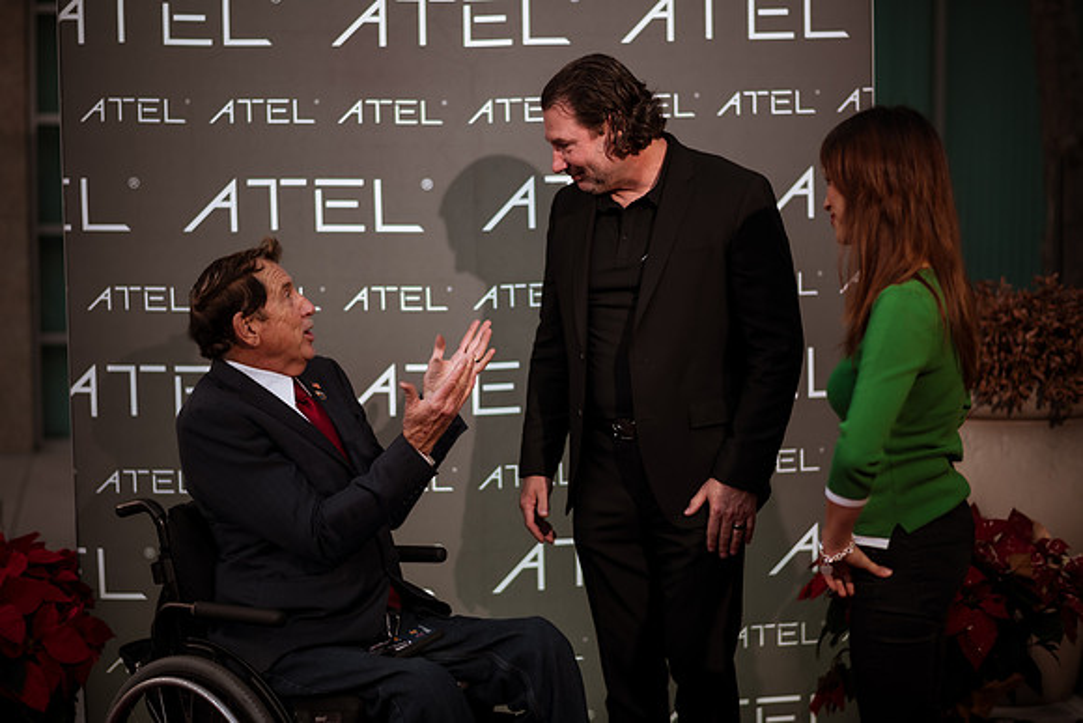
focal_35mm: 58
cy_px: 362
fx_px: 1745
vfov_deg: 23.4
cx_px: 542
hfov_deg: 34.5
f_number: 1.4
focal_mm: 58
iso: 400
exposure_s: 1/640
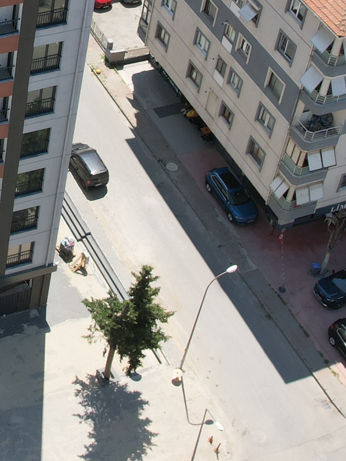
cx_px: -147
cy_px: -43
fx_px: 1159
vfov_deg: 21.4
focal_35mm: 87
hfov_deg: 15.8
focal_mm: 8.38
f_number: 2.8
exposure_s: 1/2000
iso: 200
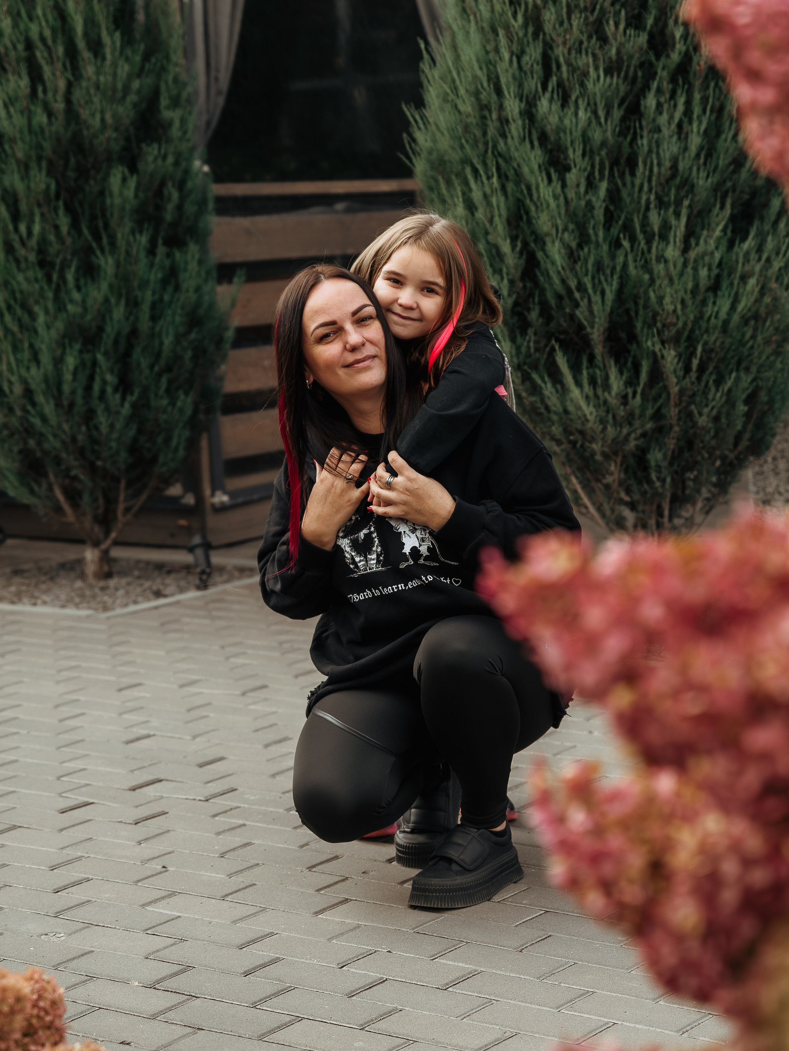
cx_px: 438
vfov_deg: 22.3
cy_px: 505
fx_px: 2674
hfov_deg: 16.8
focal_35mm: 88
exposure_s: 1/320
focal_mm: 70
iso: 110
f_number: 3.2
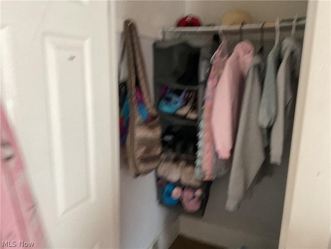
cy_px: 124
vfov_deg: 48.2
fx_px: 277
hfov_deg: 61.7
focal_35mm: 29
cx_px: 166
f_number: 1.8
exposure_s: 1/40
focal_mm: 3
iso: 200
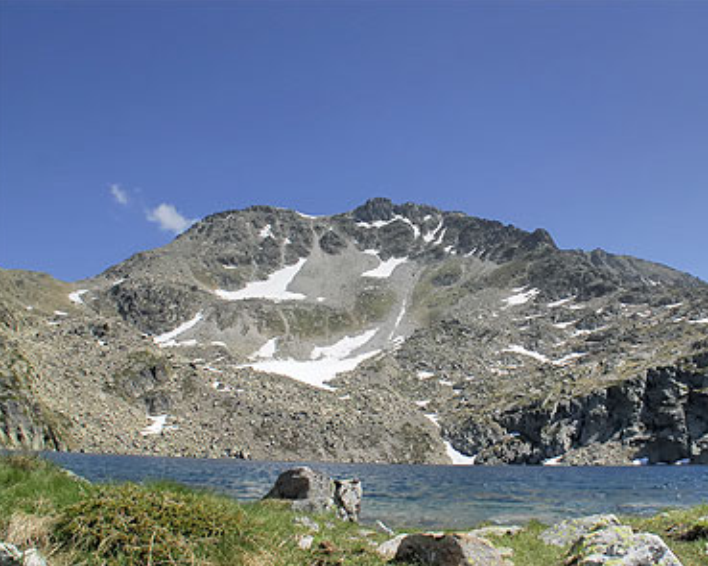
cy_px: 288
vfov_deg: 47.1
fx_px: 649
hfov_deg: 56.8
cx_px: 424
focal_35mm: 31
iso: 100
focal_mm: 18
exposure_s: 1/320
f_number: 9
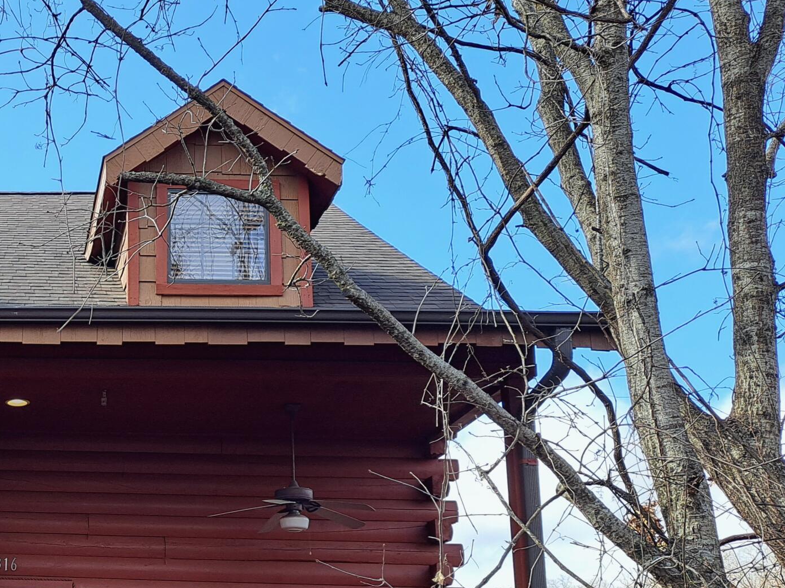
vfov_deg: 27.5
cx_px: -40
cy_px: 469
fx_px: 1179
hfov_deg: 33.0
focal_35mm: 52
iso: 50
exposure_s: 1/526
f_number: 1.8
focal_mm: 5.23
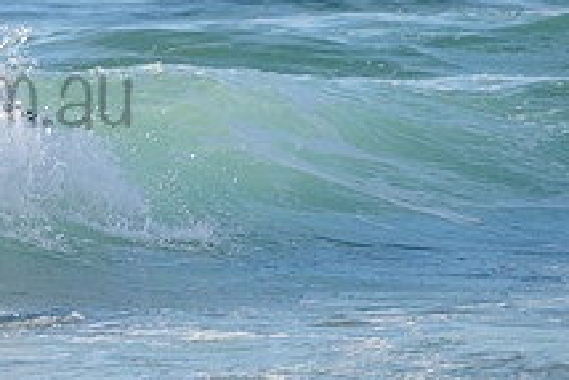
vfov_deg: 0.8
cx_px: -130
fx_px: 26238
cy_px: 78
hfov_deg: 1.2
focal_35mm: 1659
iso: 250
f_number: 5.6
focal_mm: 500
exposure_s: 1/1250
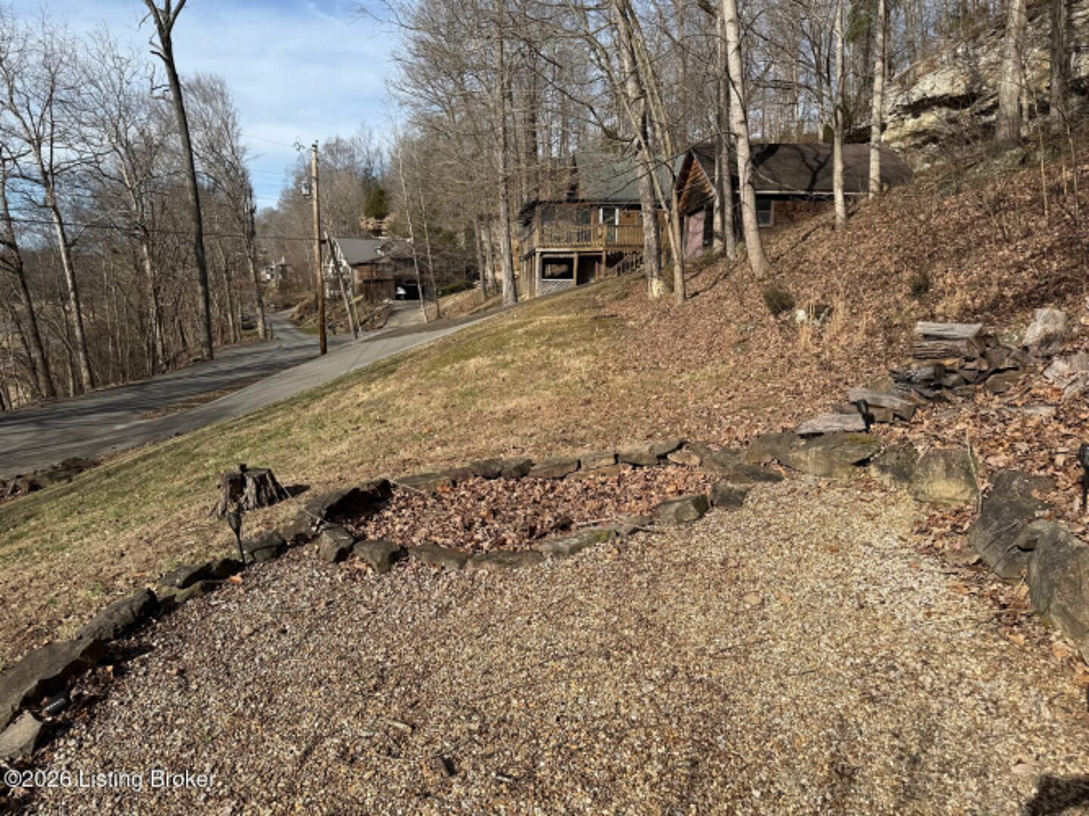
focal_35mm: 24
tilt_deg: -8.3
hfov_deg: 71.6
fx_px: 755
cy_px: 408
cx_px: 544
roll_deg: +0.2
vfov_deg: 56.8
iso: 80
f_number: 1.78
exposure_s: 1/4405
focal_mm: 6.76
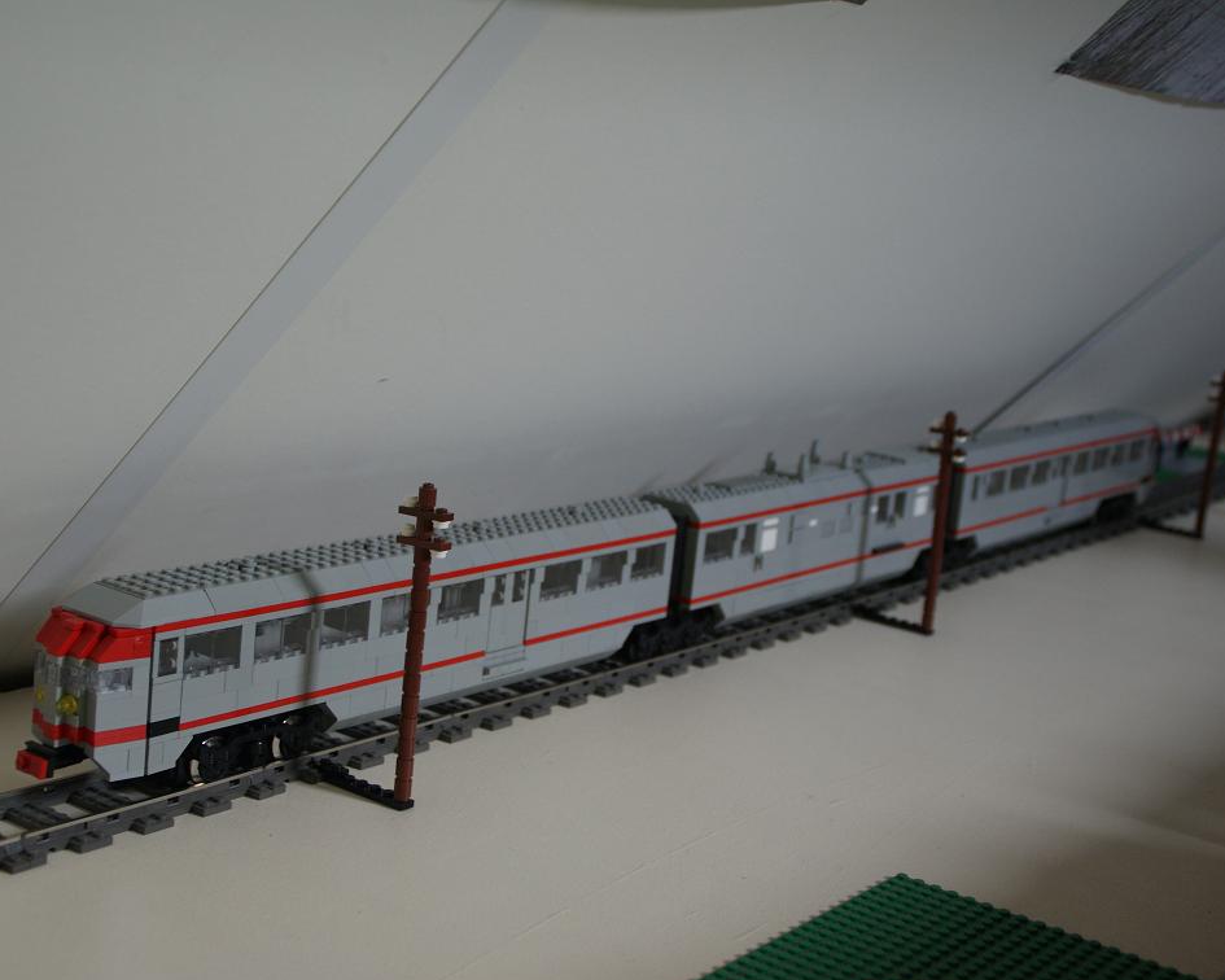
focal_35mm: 52
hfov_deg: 36.0
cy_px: 503
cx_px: 608
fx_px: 1885
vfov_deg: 29.1
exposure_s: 1/50
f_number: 4
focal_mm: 30
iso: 200
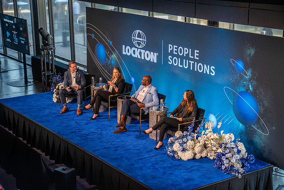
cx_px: 142
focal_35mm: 70
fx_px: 552
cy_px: 95
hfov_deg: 28.8
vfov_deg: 19.5
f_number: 4.5
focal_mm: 70
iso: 3200
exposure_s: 1/200
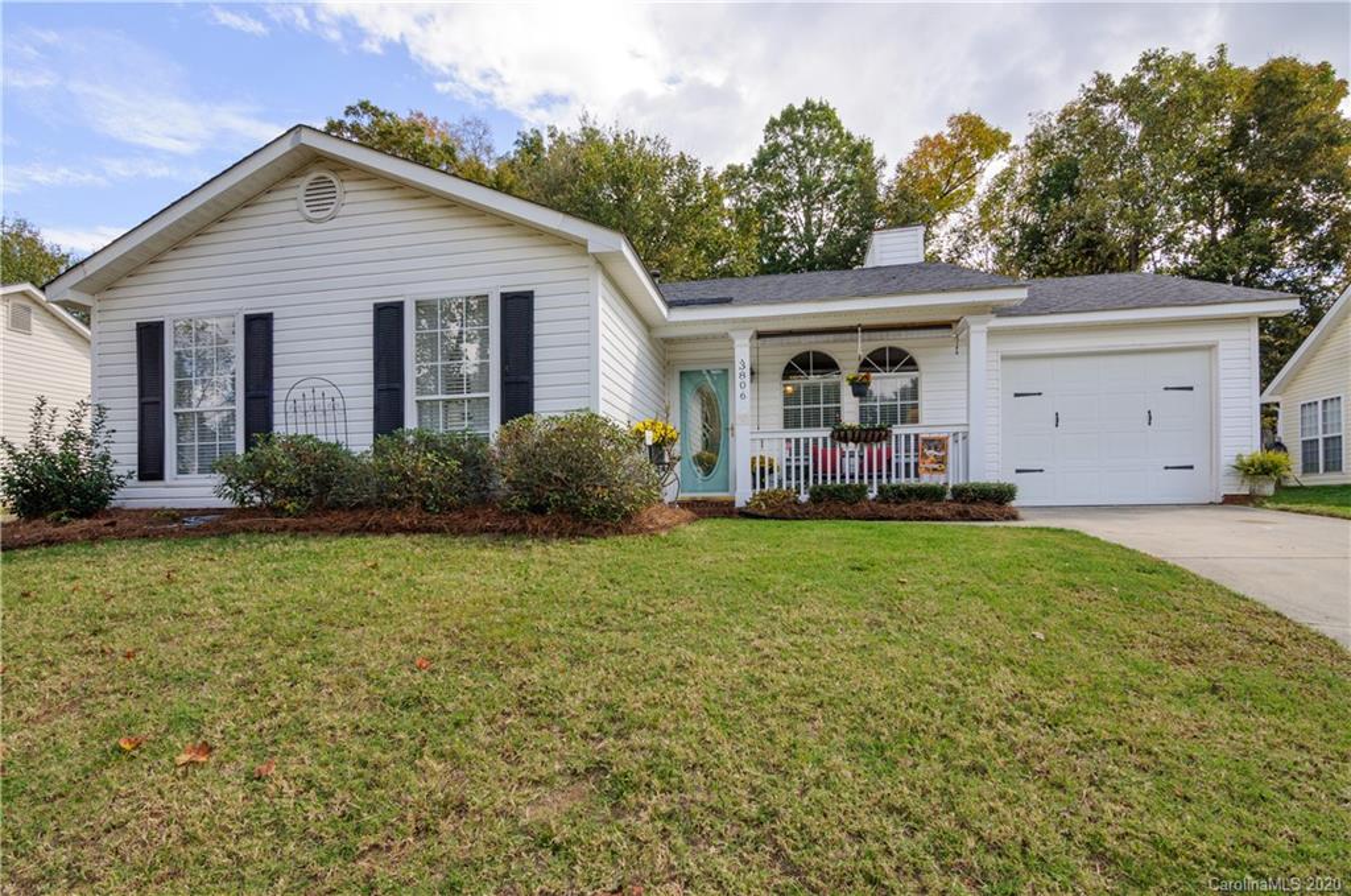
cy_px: 448
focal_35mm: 16
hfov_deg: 95.1
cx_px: 676
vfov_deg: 71.9
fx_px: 618
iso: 200
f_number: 8
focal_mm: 11
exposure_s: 1/200
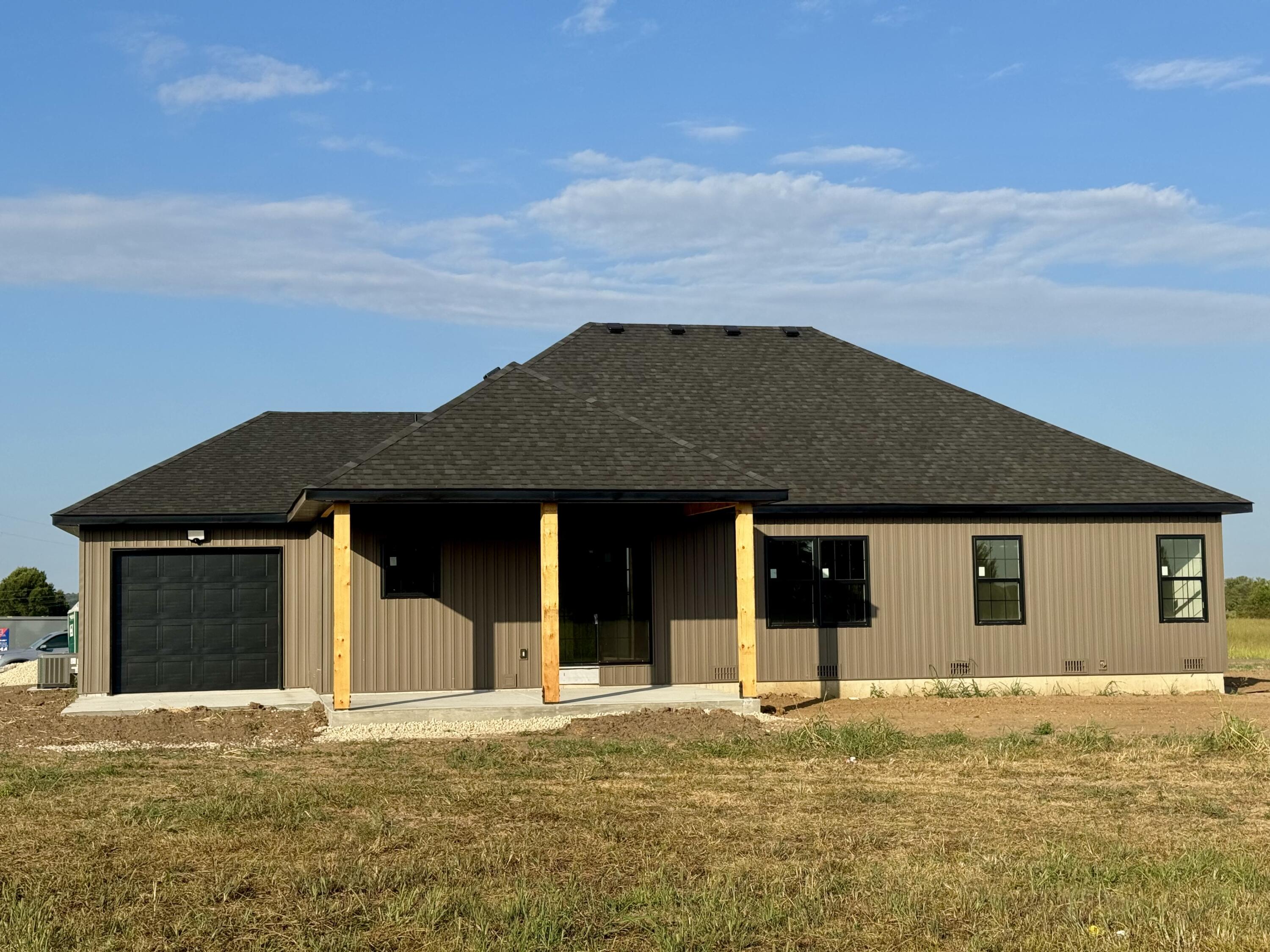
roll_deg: +1.1
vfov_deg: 30.3
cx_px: 635
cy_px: 476
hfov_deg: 39.7
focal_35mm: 48
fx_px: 1761
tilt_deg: +3.6
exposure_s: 1/4310
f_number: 1.78
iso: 64
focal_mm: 6.76
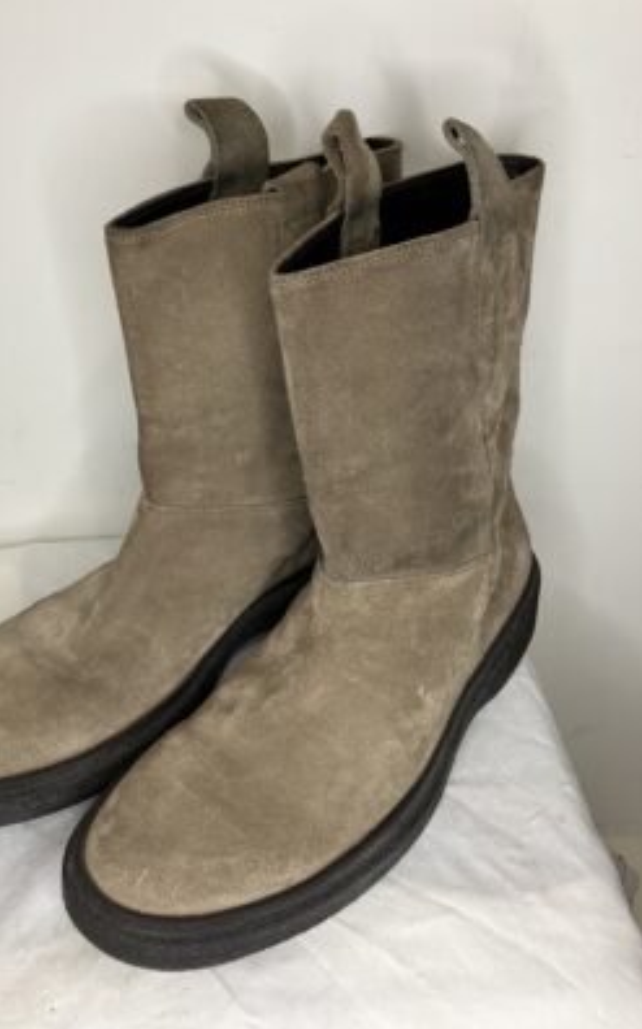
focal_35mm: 30
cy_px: 512
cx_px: 260
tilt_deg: -38.5
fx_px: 841
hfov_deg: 41.6
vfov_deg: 62.9
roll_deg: +1.0
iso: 50
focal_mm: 3.99
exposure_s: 1/50
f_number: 1.8
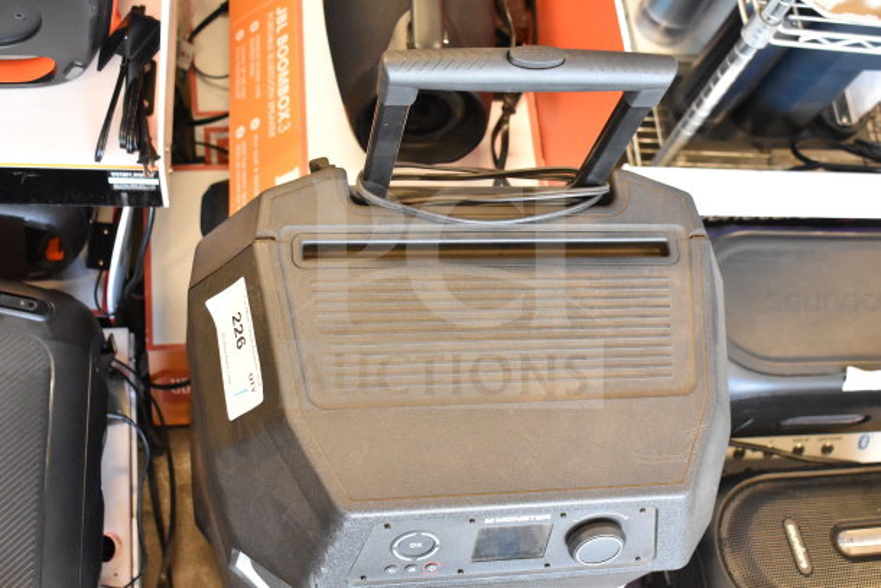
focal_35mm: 42
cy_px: 294
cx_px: 440
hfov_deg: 46.4
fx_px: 1028
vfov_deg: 31.9
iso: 3600
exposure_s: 1/50
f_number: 4.2
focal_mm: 28
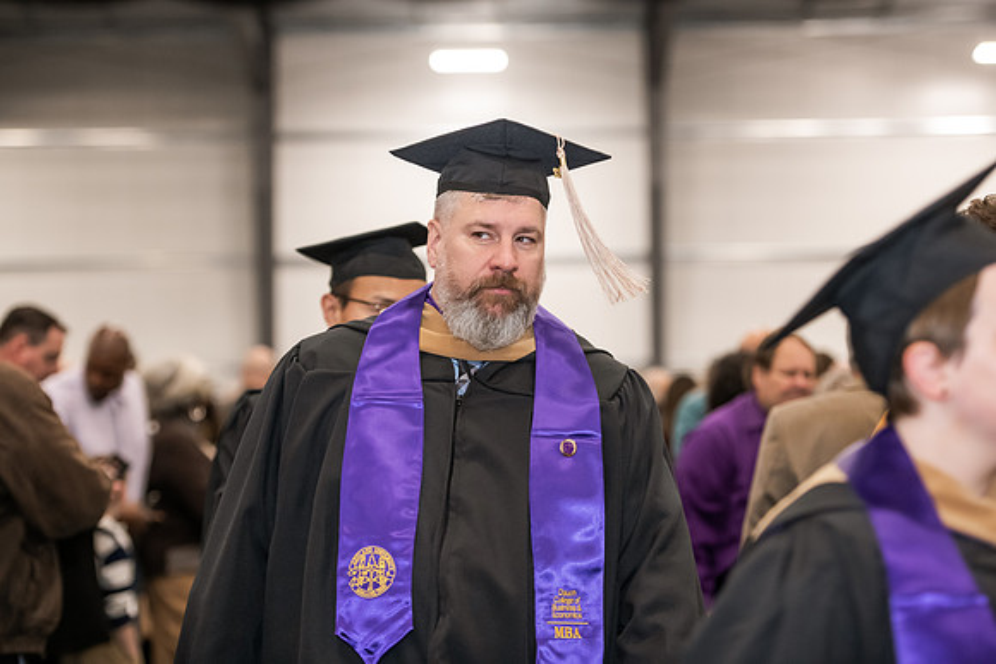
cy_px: 332
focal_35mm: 100
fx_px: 2767
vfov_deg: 13.7
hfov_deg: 20.4
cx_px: 498
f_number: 3.2
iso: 2000
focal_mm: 100
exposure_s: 1/200
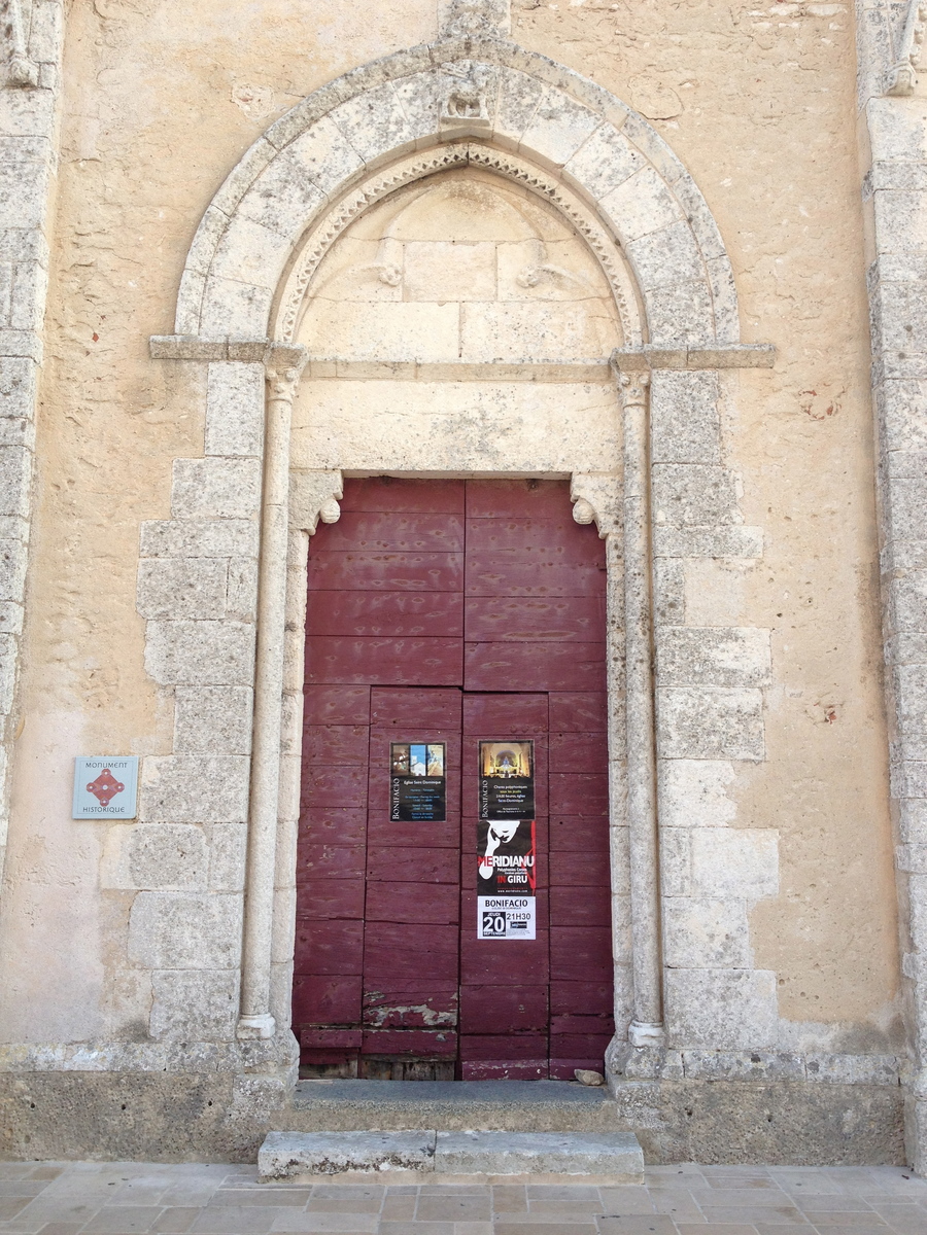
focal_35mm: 35
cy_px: 618
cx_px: 464
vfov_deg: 52.6
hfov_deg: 40.7
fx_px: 1250
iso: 64
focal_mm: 4.28
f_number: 2.4
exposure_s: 1/189
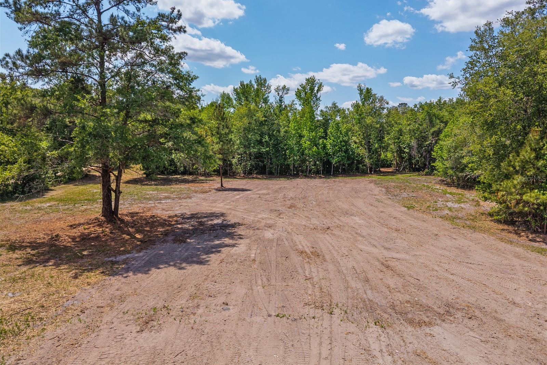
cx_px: 274
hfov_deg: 71.5
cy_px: 178
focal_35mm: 25
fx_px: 380
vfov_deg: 51.3
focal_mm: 8.67
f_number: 1.8
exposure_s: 1/4000
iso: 200
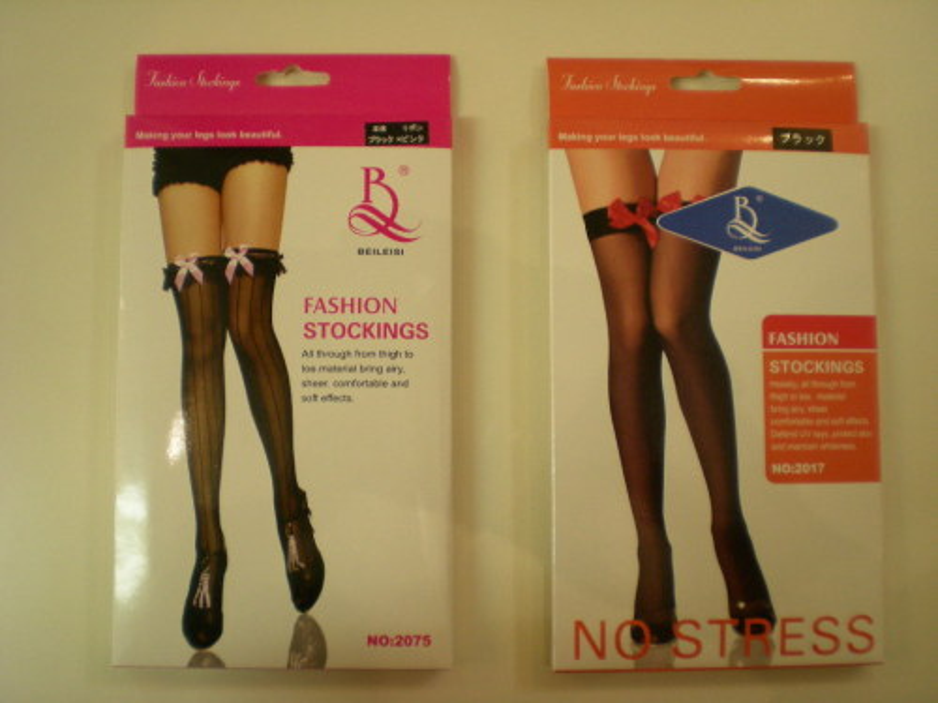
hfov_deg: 49.0
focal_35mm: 38
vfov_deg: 37.7
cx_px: 469
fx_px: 1030
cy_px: 352
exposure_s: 1/36.2
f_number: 3.1
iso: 200
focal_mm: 6.3
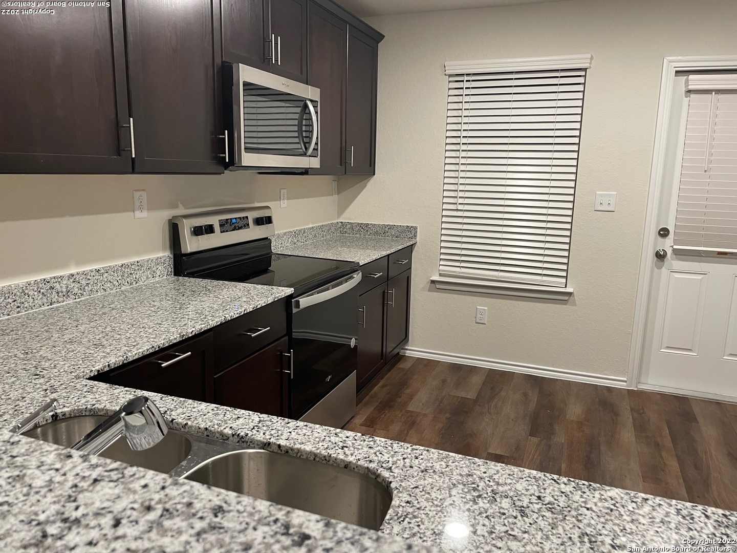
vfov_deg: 53.1
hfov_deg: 67.3
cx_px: 368
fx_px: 554
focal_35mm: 26
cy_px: 276
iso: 125
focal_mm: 4.2
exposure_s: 1/60
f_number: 1.6
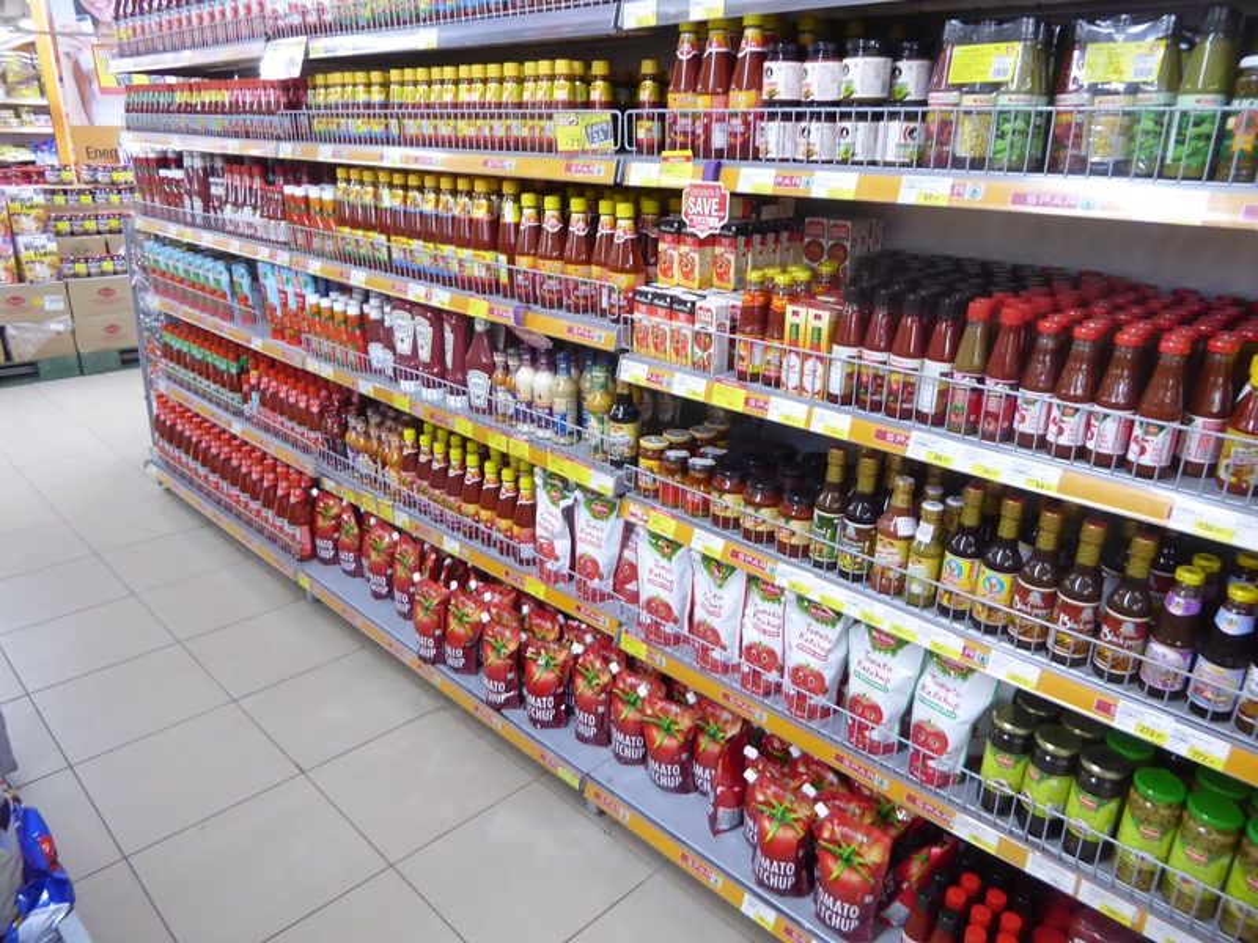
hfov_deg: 69.4
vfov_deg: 54.9
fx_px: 909
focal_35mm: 25
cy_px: 472
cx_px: 629
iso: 400
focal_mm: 4.3
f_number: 3.3
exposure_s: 1/30
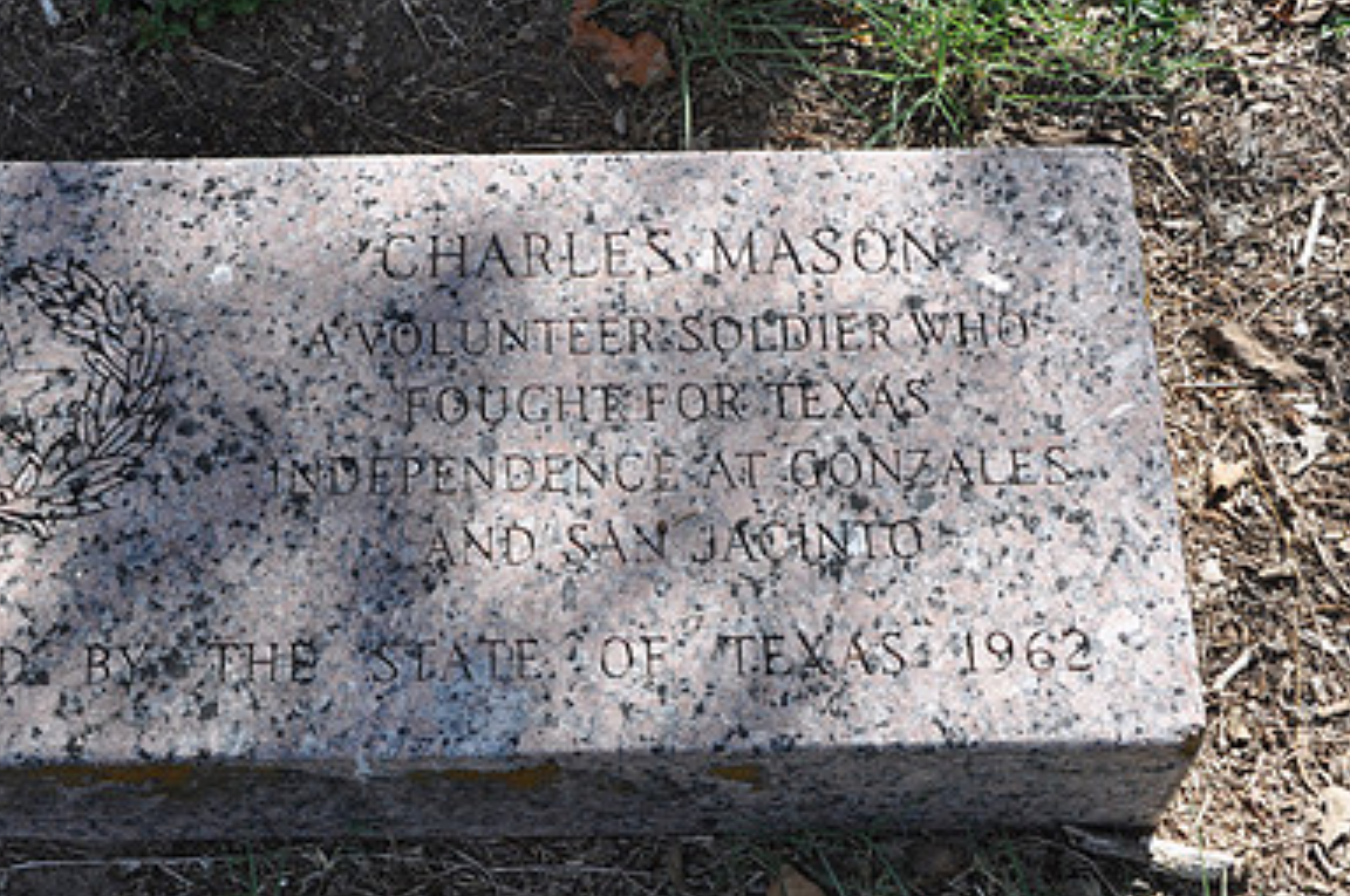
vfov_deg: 20.0
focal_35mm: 68
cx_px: 570
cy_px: 437
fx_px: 2547
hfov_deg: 29.6
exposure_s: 1/100
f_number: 10
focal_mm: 30
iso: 200
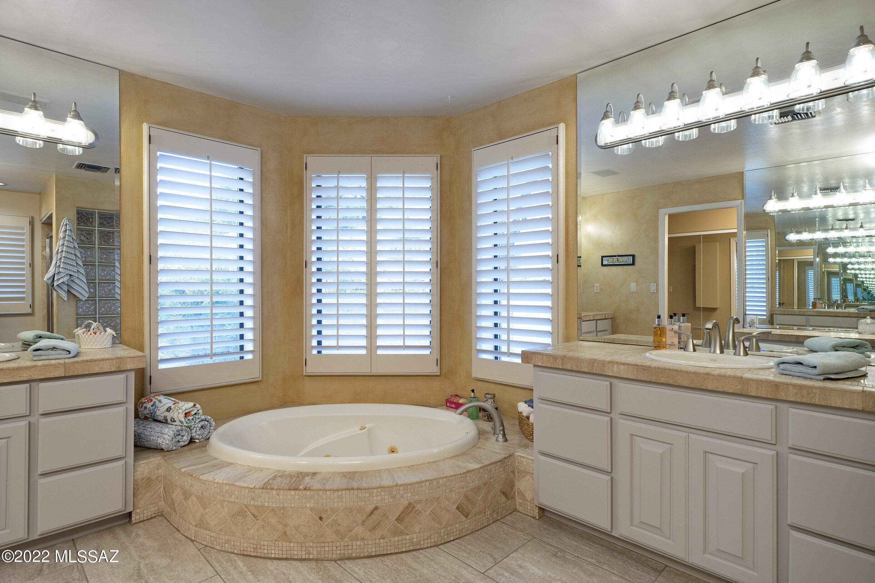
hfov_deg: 90.0
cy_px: 292
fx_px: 437
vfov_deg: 67.4
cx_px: 438
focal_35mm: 18
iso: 200
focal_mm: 18
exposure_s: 1/10
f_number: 7.1
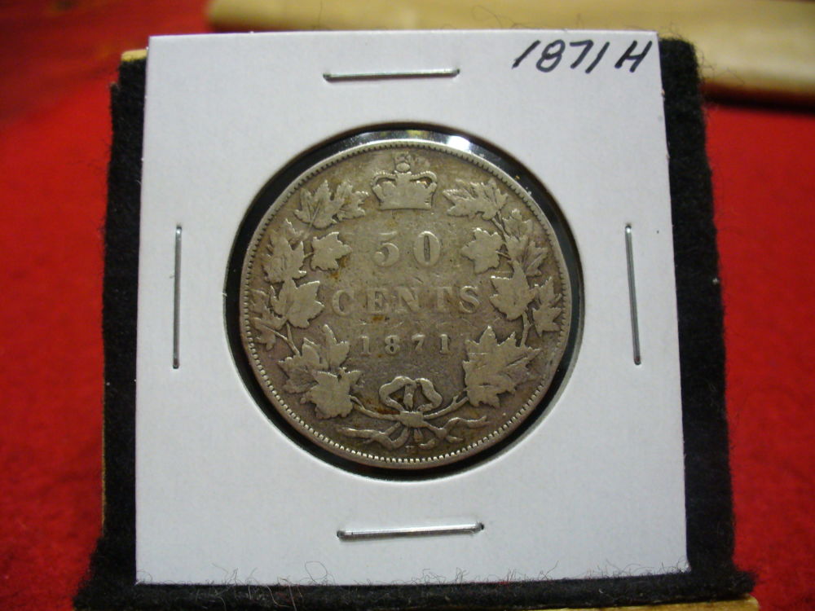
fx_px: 871
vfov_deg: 38.7
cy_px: 306
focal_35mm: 37
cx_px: 408
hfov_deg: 50.1
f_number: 2.8
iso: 200
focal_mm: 6.1
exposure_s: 1/30
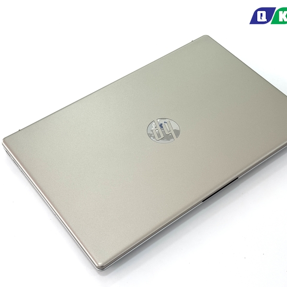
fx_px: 535
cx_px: 157
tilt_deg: -49.6
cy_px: 144
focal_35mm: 57
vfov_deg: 30.0
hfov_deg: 30.0
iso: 64
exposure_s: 1/235
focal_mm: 6.76
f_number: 1.78
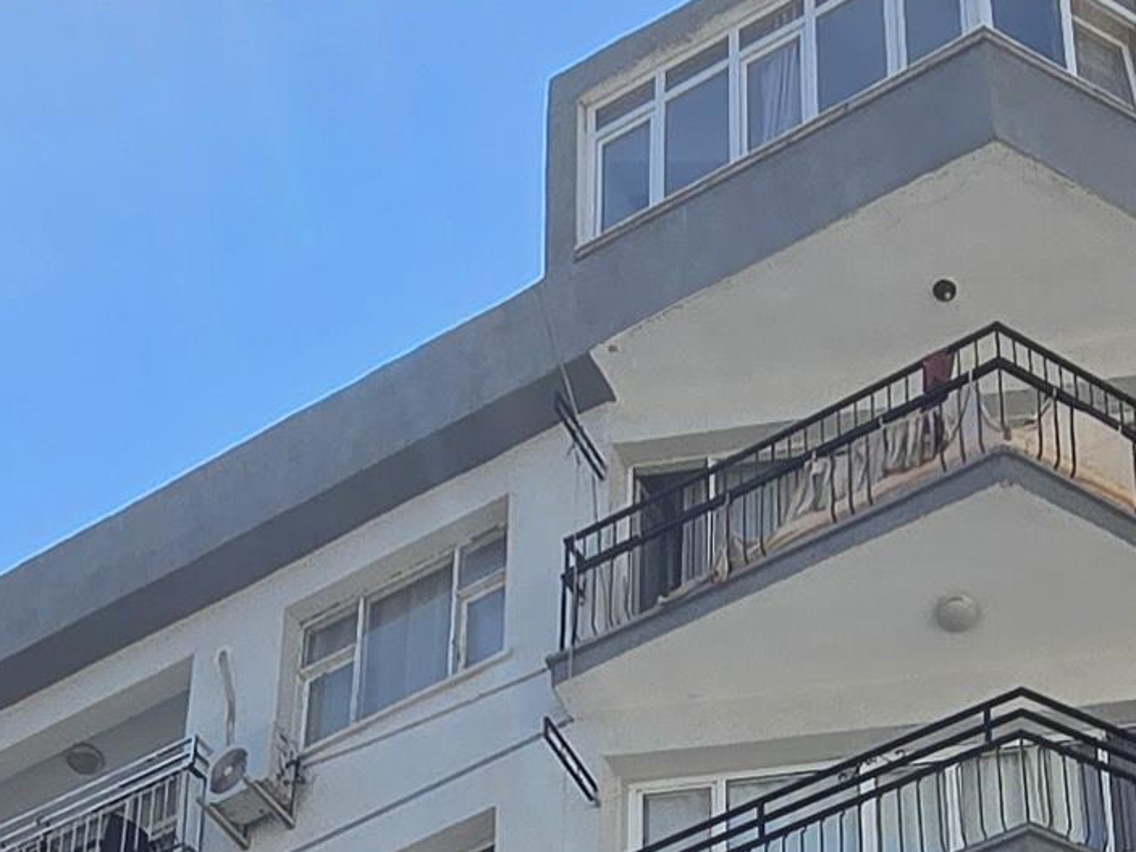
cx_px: 714
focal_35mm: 74
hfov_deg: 26.2
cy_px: 1765
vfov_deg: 15.4
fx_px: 2428
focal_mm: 2.2
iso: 50
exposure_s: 1/2175
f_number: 2.2
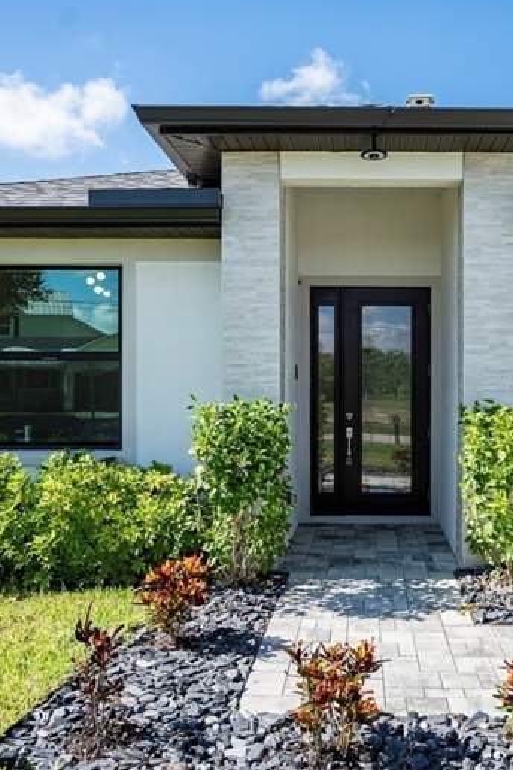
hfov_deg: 40.7
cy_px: 380
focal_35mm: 32
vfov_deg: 59.1
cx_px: 358
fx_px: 679
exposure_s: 1/640
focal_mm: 20.5
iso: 100
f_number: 4
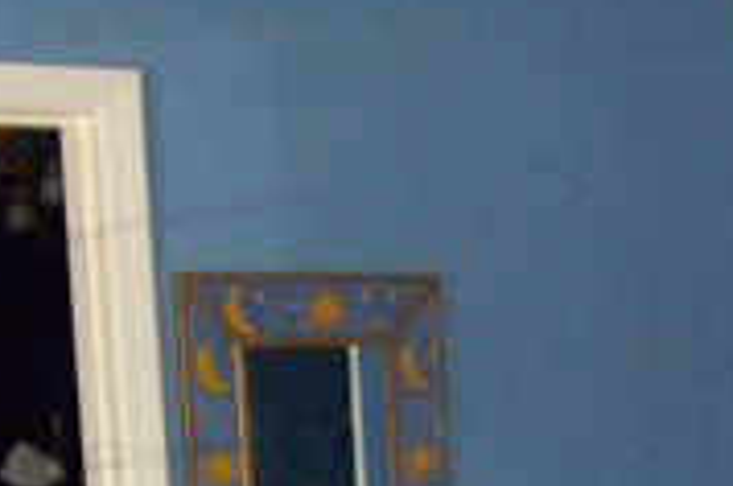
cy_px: 964
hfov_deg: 15.1
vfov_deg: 9.5
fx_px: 2744
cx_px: 560
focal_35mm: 135
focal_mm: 4.7
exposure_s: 1/50
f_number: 2.8
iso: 200
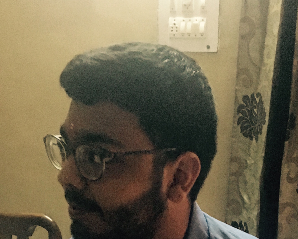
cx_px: 153
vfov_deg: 21.0
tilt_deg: -25.4
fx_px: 582
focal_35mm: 66
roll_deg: +0.0
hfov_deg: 28.7
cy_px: 314
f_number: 2.2
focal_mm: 4.15
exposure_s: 1/17
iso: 320
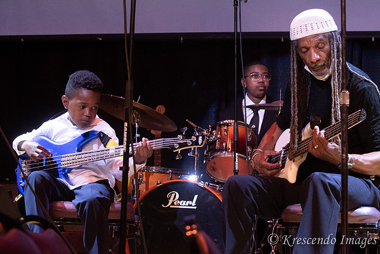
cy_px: 127
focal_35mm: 105
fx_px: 1109
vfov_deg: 13.0
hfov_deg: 19.5
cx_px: 190
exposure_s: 1/200
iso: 3200
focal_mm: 70
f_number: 5.6
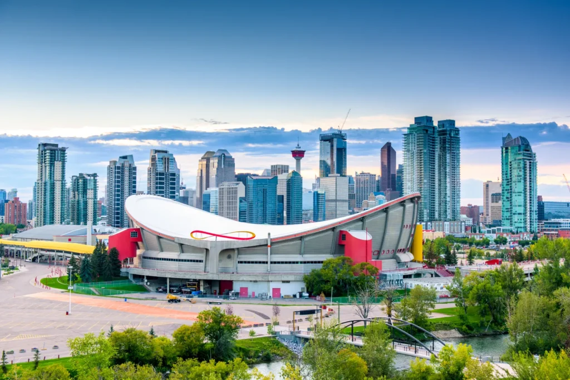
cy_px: 190
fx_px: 697
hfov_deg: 44.5
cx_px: 285
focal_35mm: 44
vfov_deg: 30.6
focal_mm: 44
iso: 100
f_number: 5.6
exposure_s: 1/13
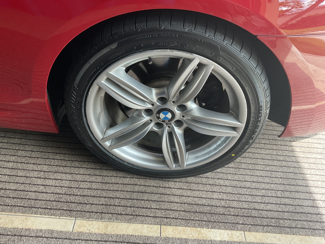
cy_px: 122
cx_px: 162
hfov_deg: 61.7
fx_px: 272
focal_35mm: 29
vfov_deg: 48.2
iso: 25
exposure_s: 1/120
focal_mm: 3
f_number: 1.8
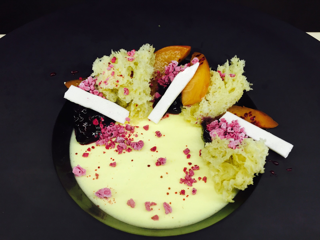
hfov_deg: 61.7
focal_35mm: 29
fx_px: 268
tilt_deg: -54.0
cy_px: 120
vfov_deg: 48.2
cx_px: 160
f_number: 2.2
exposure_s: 1/30
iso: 32
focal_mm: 4.15
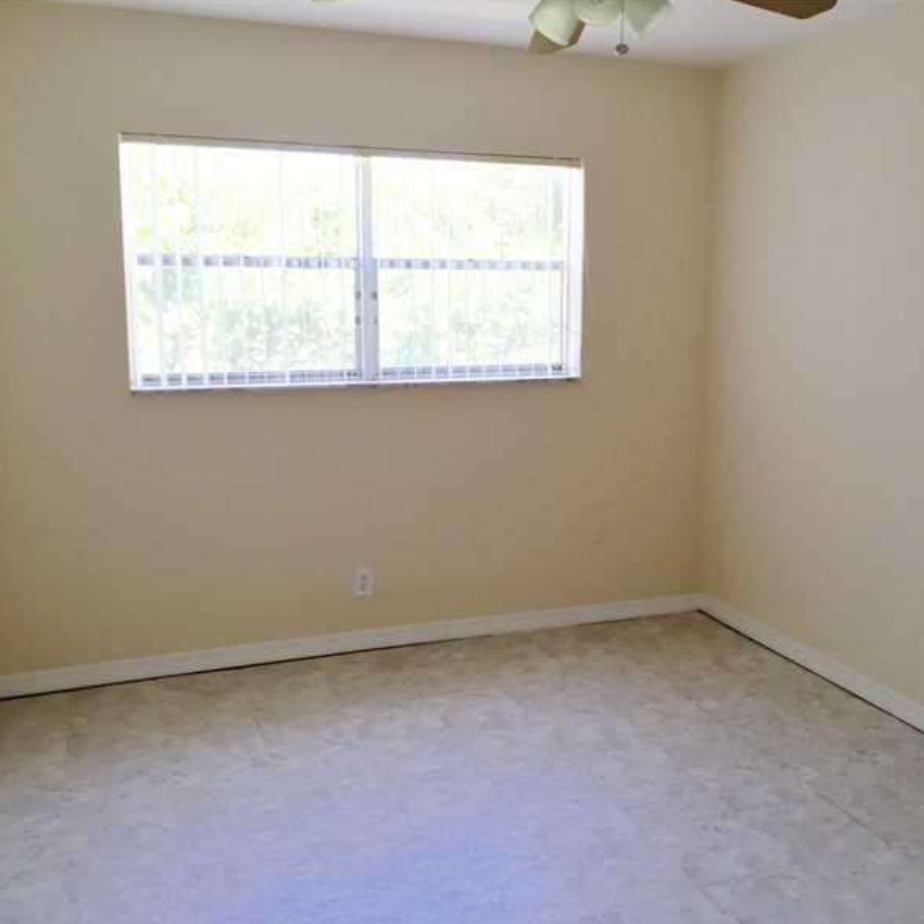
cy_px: 467
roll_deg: -0.1
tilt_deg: -10.6
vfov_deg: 47.2
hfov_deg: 46.9
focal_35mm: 35
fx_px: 1057
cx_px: 566
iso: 50
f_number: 2.2
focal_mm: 4.15
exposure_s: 1/120
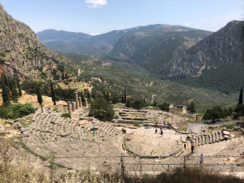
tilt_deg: -12.0
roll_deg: +3.6
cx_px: 122
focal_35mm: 28
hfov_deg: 63.4
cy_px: 92
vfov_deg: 49.7
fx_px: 197
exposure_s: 1/2000
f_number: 1.8
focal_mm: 4
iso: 20
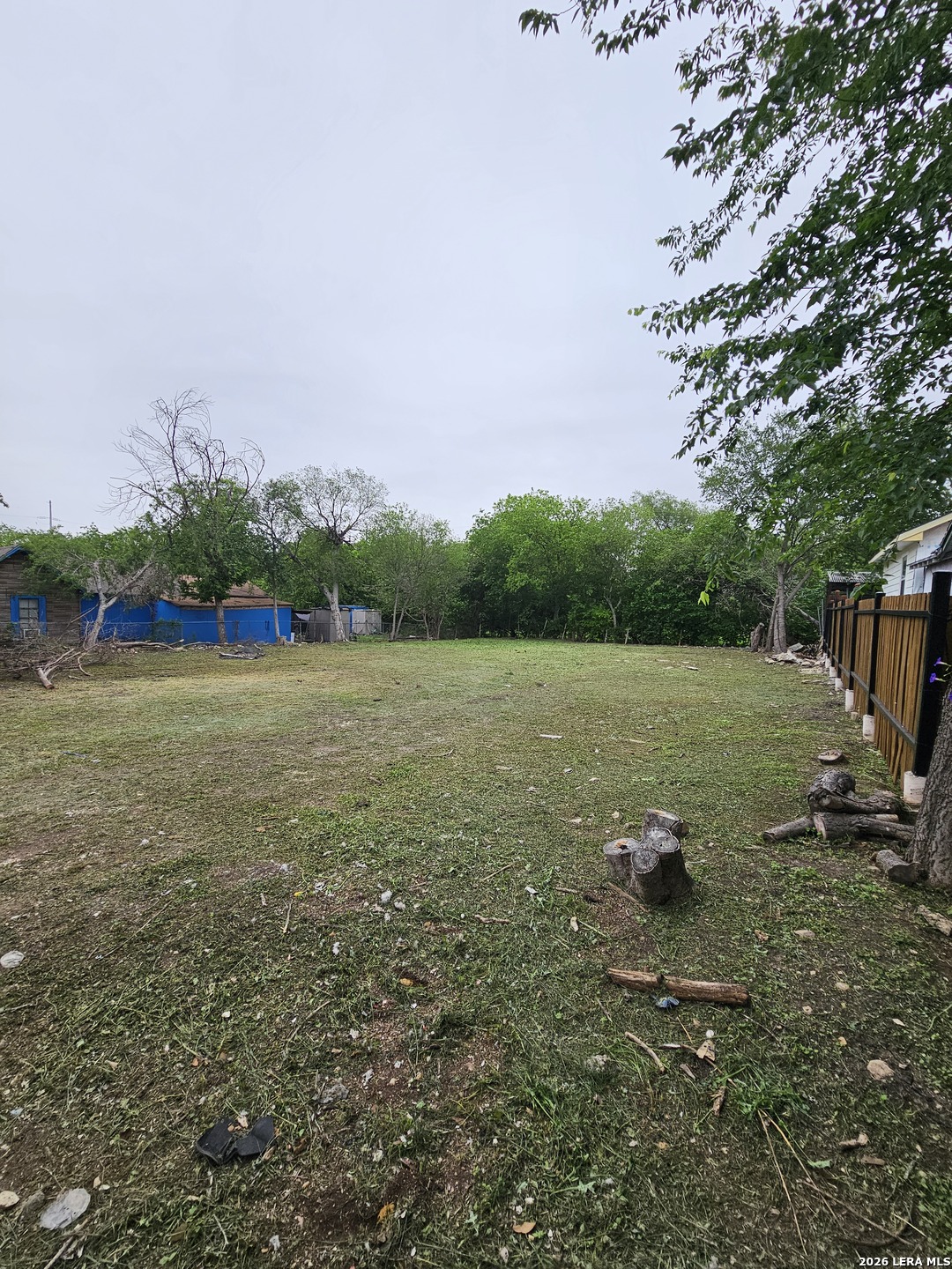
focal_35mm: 13
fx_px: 477
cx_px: 476
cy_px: 634
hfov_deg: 89.9
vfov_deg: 106.2
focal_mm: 2.2
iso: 64
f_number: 2.2
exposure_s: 1/717
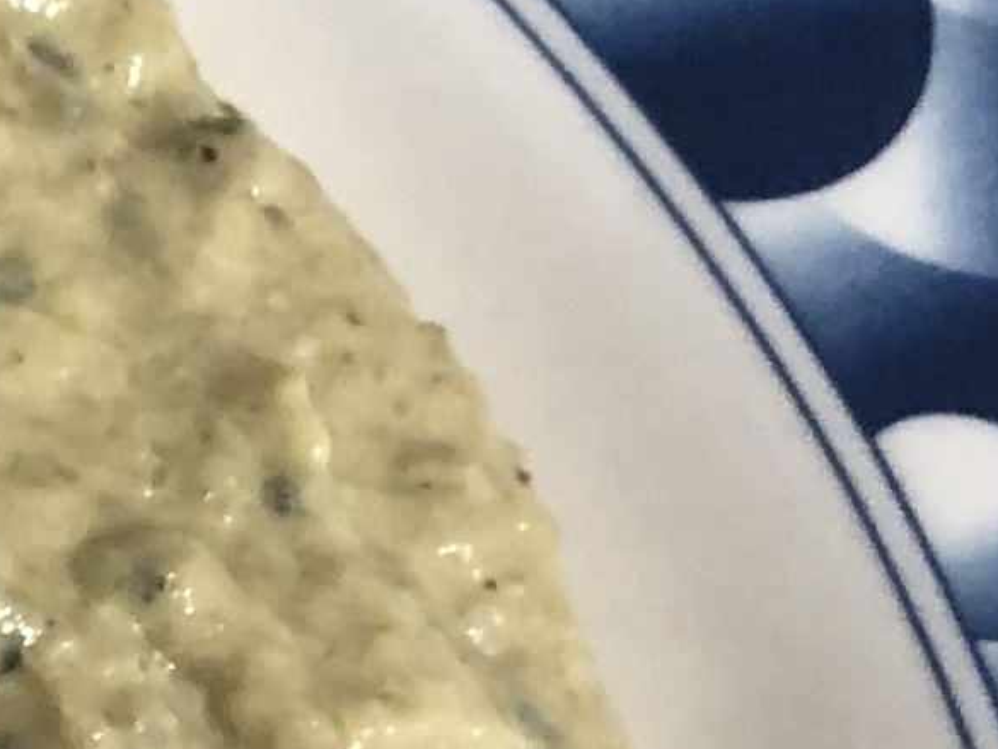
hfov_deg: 9.0
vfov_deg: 7.6
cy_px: 981
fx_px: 5565
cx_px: -1551
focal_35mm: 193
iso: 40
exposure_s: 1/20
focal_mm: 3.99
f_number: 1.8
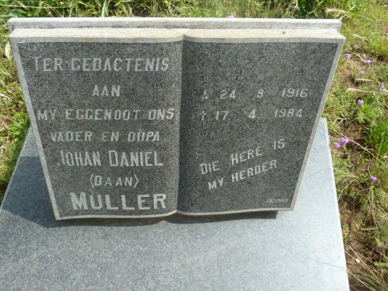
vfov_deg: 48.2
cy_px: 148
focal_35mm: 29
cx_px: 176
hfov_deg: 61.6
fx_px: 325
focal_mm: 4.1
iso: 80
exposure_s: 1/250
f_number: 4
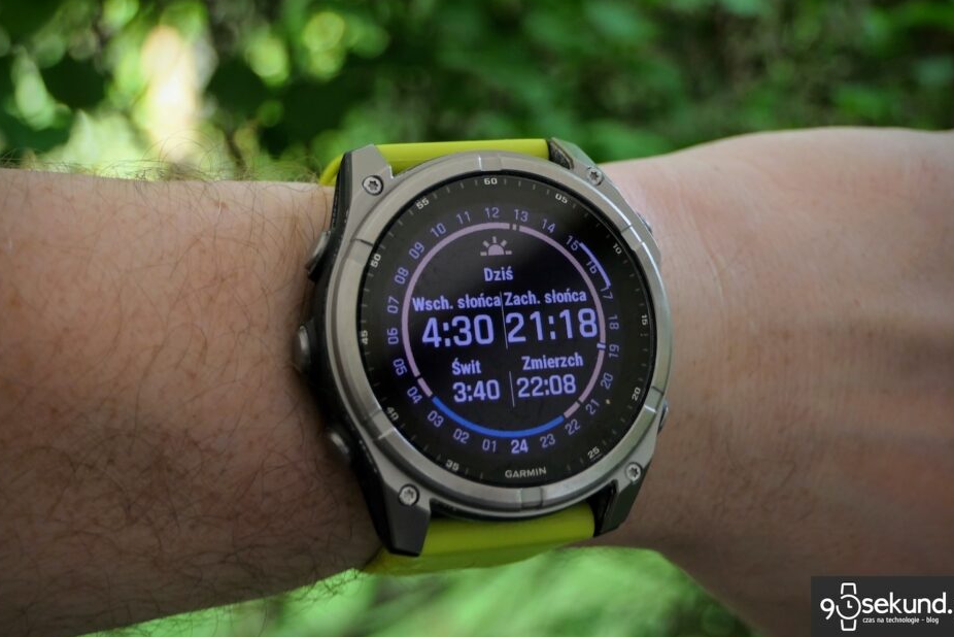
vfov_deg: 18.7
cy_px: 311
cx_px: 481
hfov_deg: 27.7
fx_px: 1935
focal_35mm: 73
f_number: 3.8
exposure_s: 1/80
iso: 320
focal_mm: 24.2
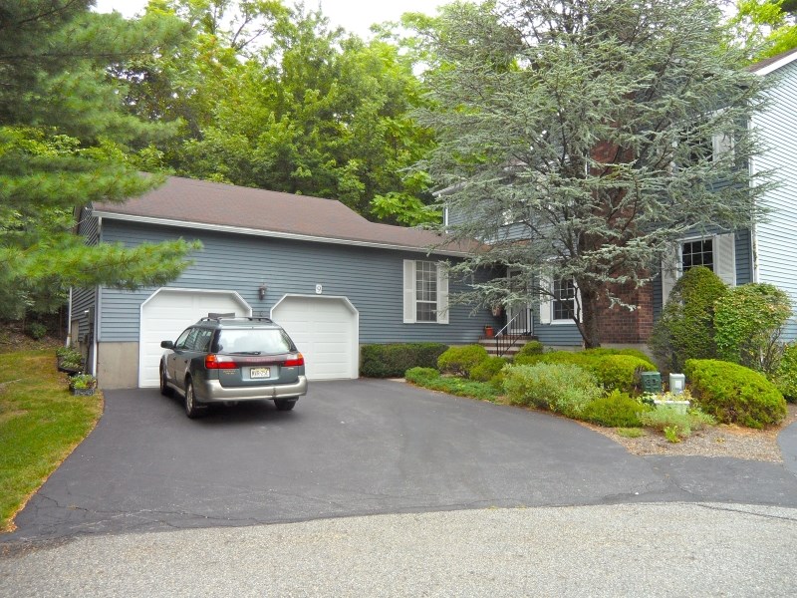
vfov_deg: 56.8
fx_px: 553
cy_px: 299
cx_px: 398
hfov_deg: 71.6
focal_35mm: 24
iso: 80
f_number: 2.9
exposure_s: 1/250
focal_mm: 4.1
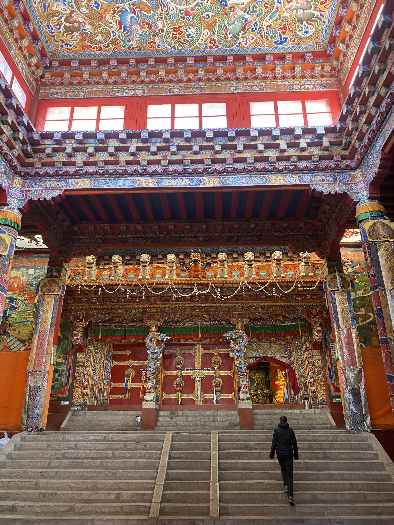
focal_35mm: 26
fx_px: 395
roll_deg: -0.3
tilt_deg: +24.5
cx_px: 197
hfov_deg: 53.1
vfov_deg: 67.3
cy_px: 262
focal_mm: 4.25
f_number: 1.8
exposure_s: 1/60
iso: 125
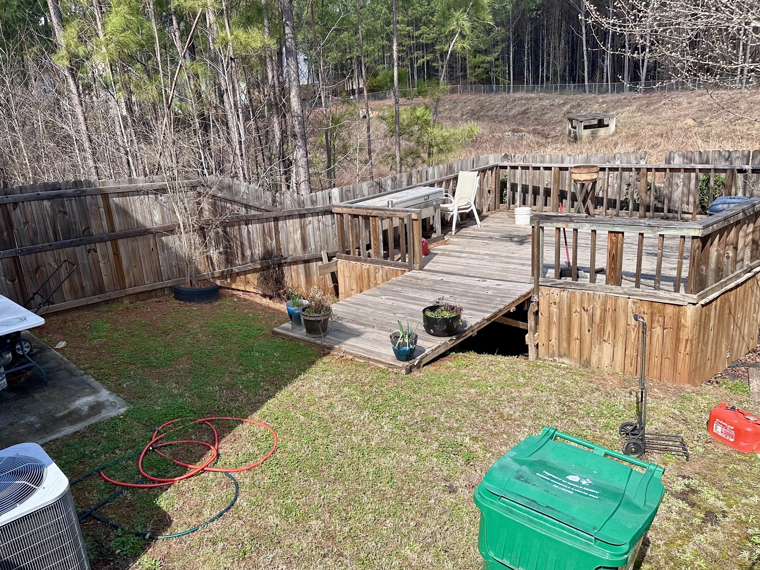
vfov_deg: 46.8
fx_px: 659
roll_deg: +4.3
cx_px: 312
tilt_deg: -17.8
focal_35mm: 30
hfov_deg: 59.6
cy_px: 296
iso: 80
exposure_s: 1/2070
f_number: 1.78
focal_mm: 6.86
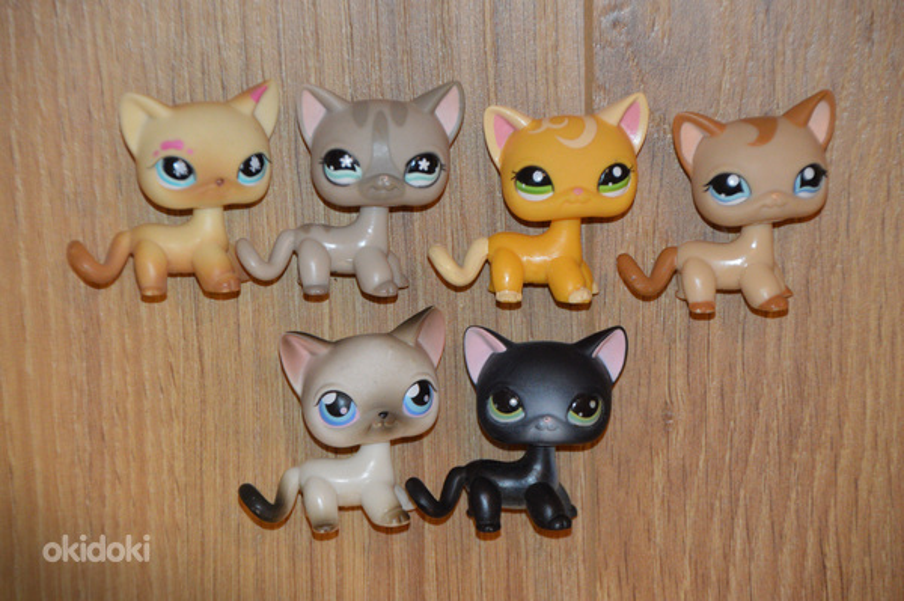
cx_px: 452
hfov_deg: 10.6
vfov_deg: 7.0
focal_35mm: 195
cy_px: 300
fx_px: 4893
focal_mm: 130
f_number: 6
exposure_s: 1/60
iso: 2000
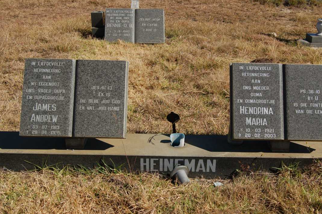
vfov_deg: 30.4
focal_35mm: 44
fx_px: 393
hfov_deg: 44.5
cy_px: 100
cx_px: 176
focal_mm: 26
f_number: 6.3
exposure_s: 1/640
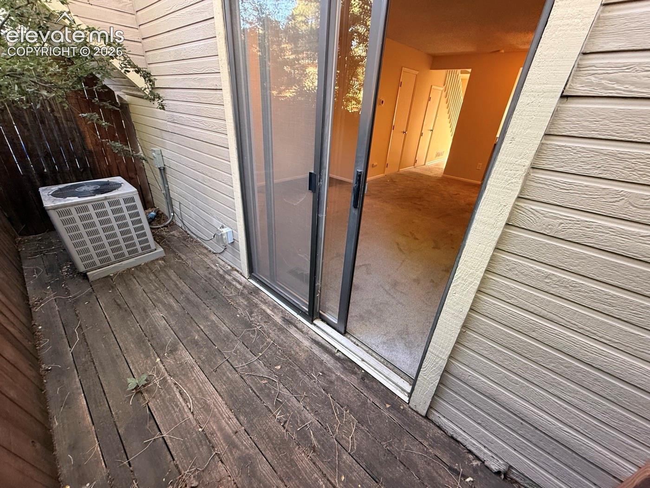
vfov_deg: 85.7
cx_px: 325
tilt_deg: -27.4
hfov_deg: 102.1
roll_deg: -3.2
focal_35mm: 14
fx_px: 263
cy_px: 244
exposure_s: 1/60
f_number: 2.2
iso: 250
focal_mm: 2.22
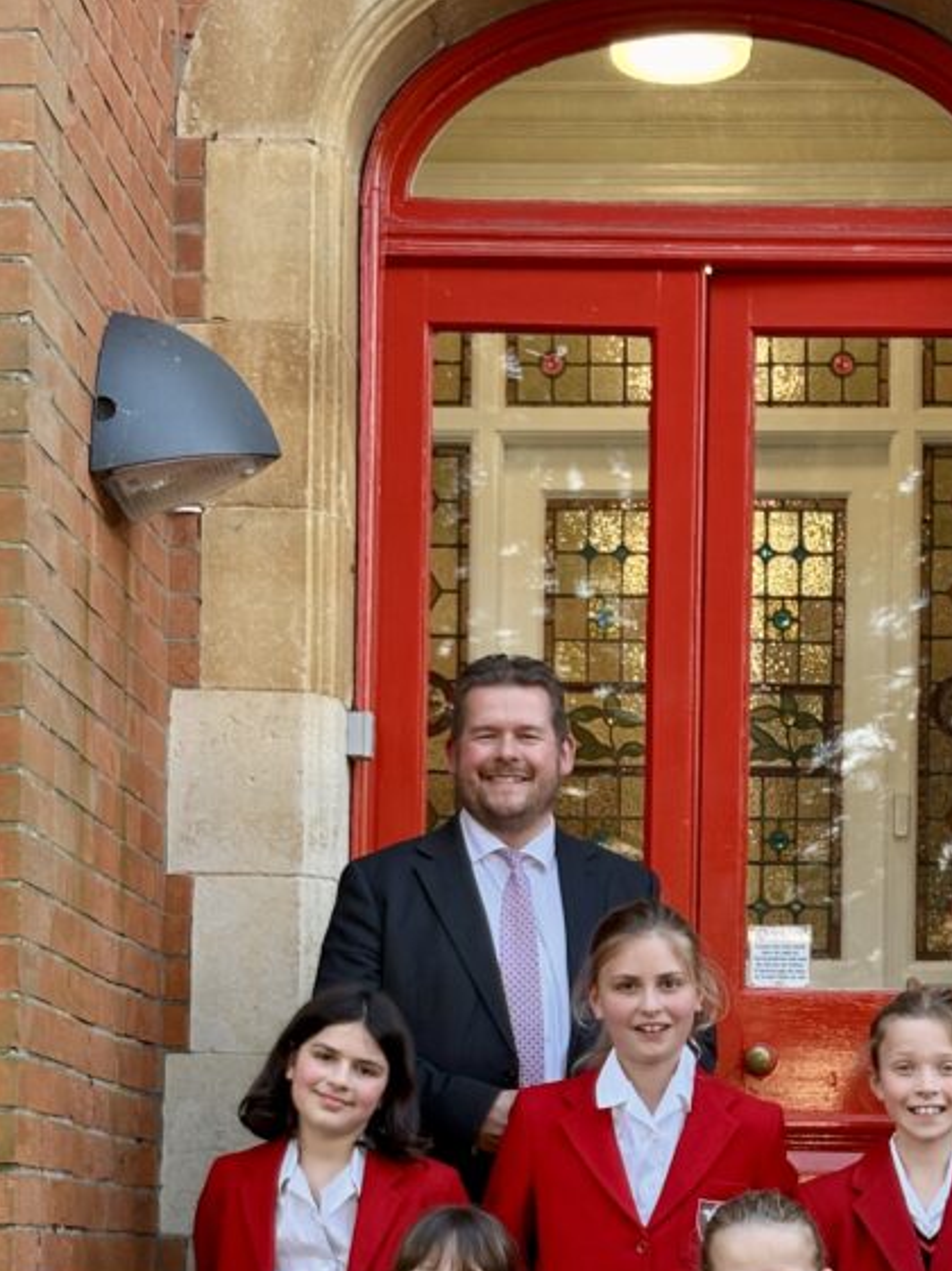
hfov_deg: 15.5
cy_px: 1042
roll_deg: -1.0
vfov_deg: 20.4
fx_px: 3488
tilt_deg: +4.2
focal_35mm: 95
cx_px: 743
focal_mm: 5.96
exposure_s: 1/100
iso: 32
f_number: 1.6
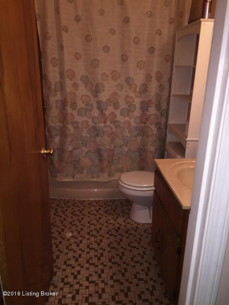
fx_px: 256
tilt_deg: -18.3
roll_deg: -1.5
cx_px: 114
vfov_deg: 61.7
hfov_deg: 48.2
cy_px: 152
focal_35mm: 29
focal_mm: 4.15
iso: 64
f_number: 2.2
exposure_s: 1/17
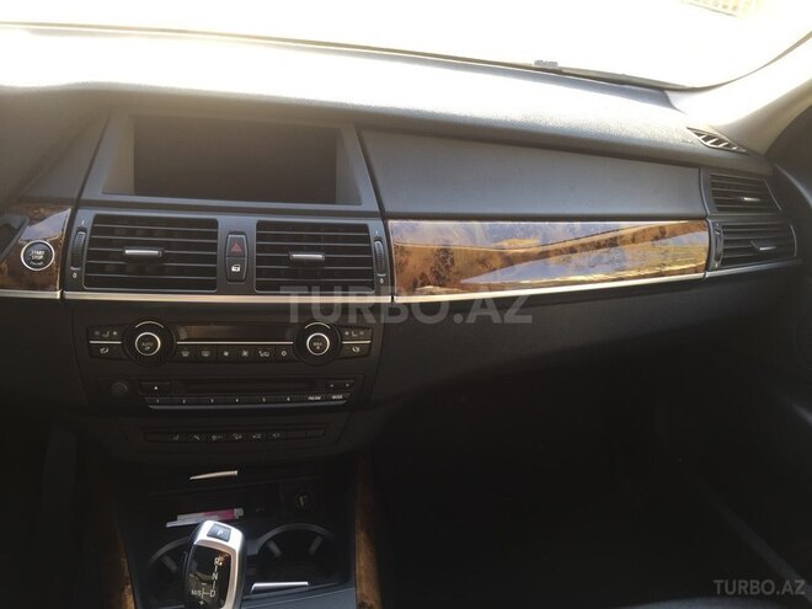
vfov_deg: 48.2
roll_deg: -7.4
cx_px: 406
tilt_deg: -30.9
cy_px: 304
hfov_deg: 61.7
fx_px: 680
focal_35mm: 29
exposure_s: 1/50
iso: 32
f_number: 2.2
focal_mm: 4.15
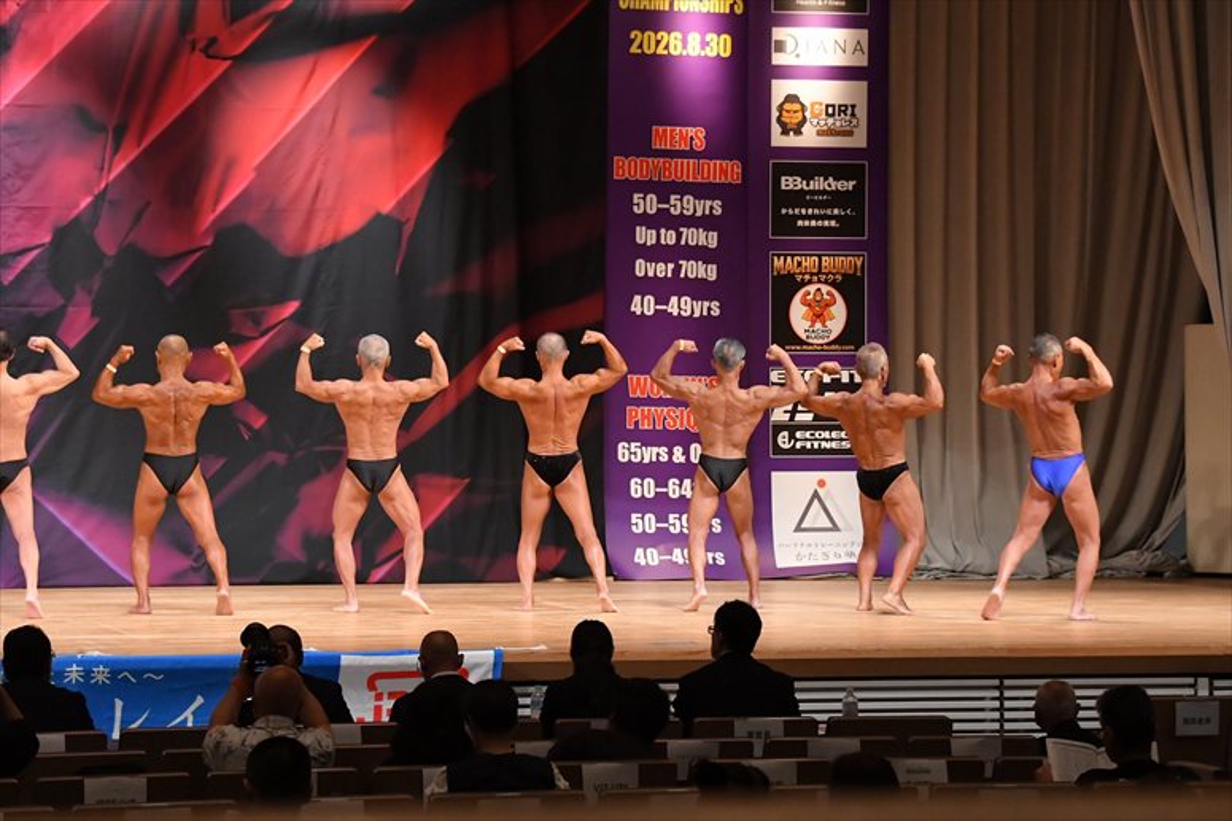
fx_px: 4207
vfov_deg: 11.1
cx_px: 616
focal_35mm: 123
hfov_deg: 16.7
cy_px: 410
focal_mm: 82
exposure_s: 1/400
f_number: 5.6
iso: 6400
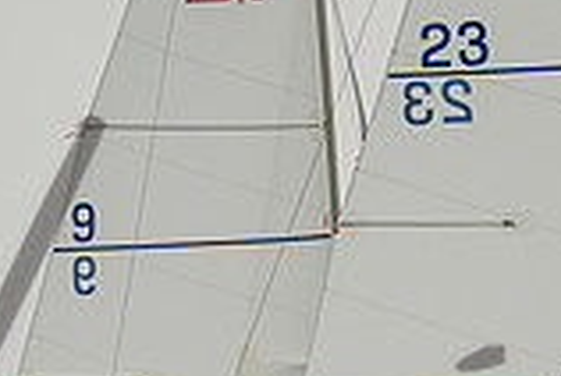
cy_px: 707
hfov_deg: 4.4
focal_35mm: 469
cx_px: 422
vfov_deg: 2.9
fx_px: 7322
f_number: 4.5
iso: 180
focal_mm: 100
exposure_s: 1/4000
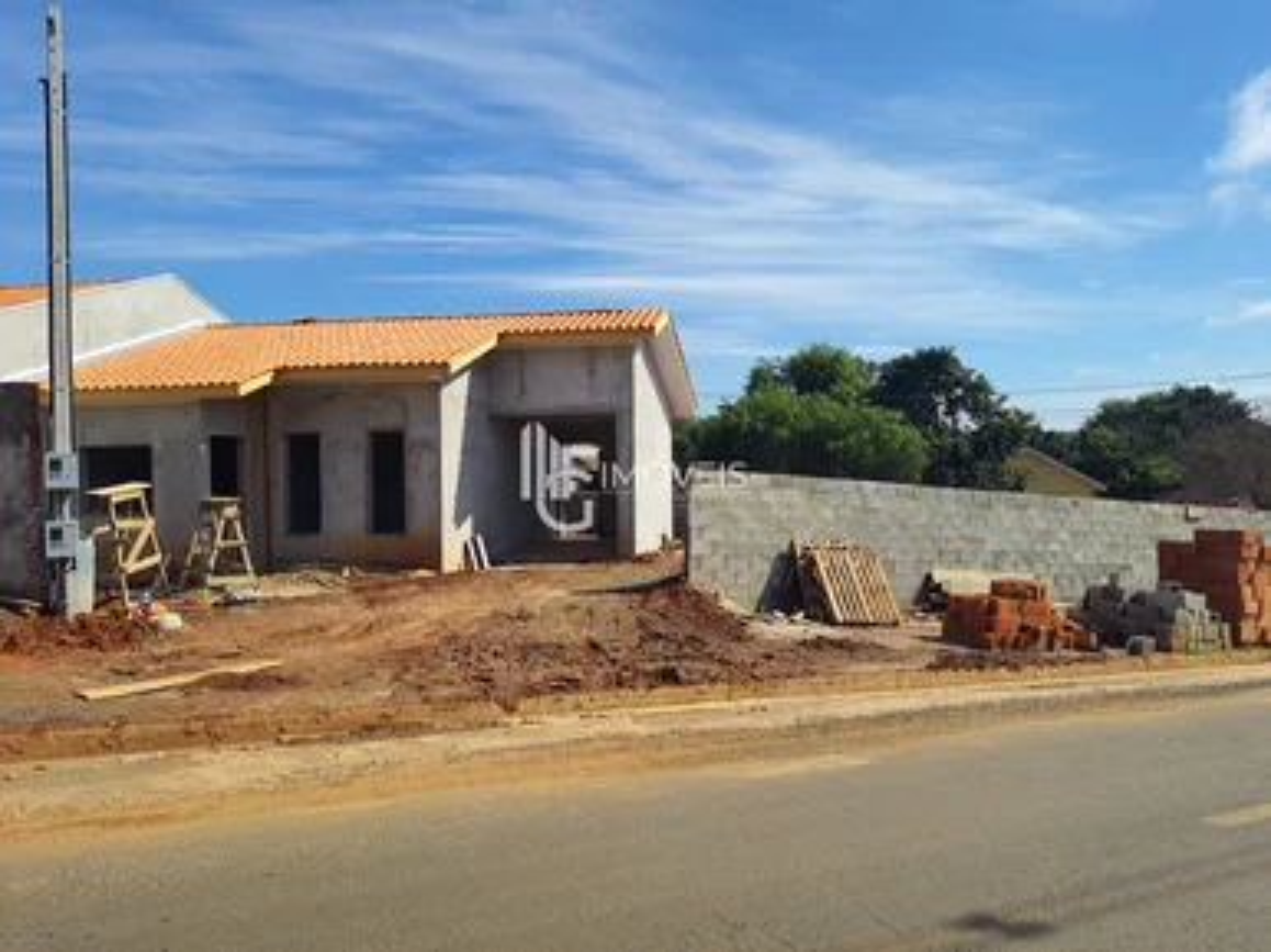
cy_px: 476
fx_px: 881
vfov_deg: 56.8
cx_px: 636
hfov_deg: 71.6
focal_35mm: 24
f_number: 1.8
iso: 50
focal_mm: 5.23
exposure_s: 1/1420
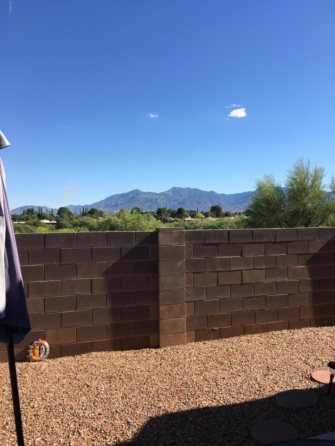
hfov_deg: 48.2
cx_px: 168
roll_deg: +0.5
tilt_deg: +0.9
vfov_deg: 61.7
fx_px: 374
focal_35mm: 29
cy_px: 223
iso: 25
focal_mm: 4.15
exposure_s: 1/1202
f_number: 2.2
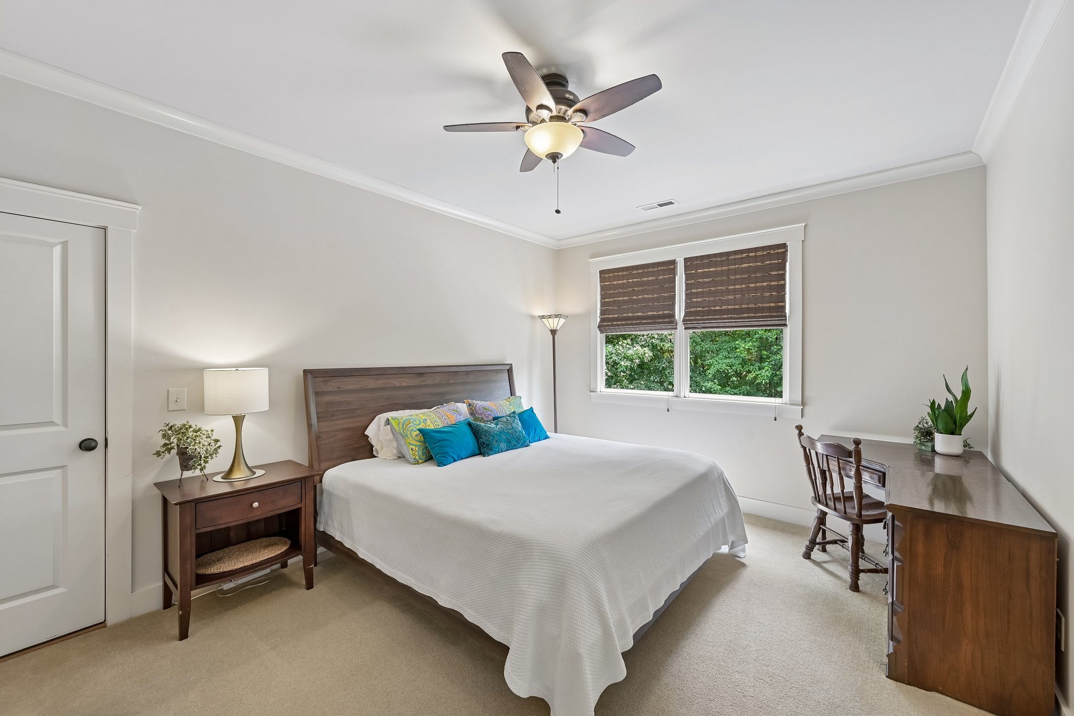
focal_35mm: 14
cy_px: 358
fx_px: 418
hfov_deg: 104.3
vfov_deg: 81.2
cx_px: 537
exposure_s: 1/30
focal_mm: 14
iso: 400
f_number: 8
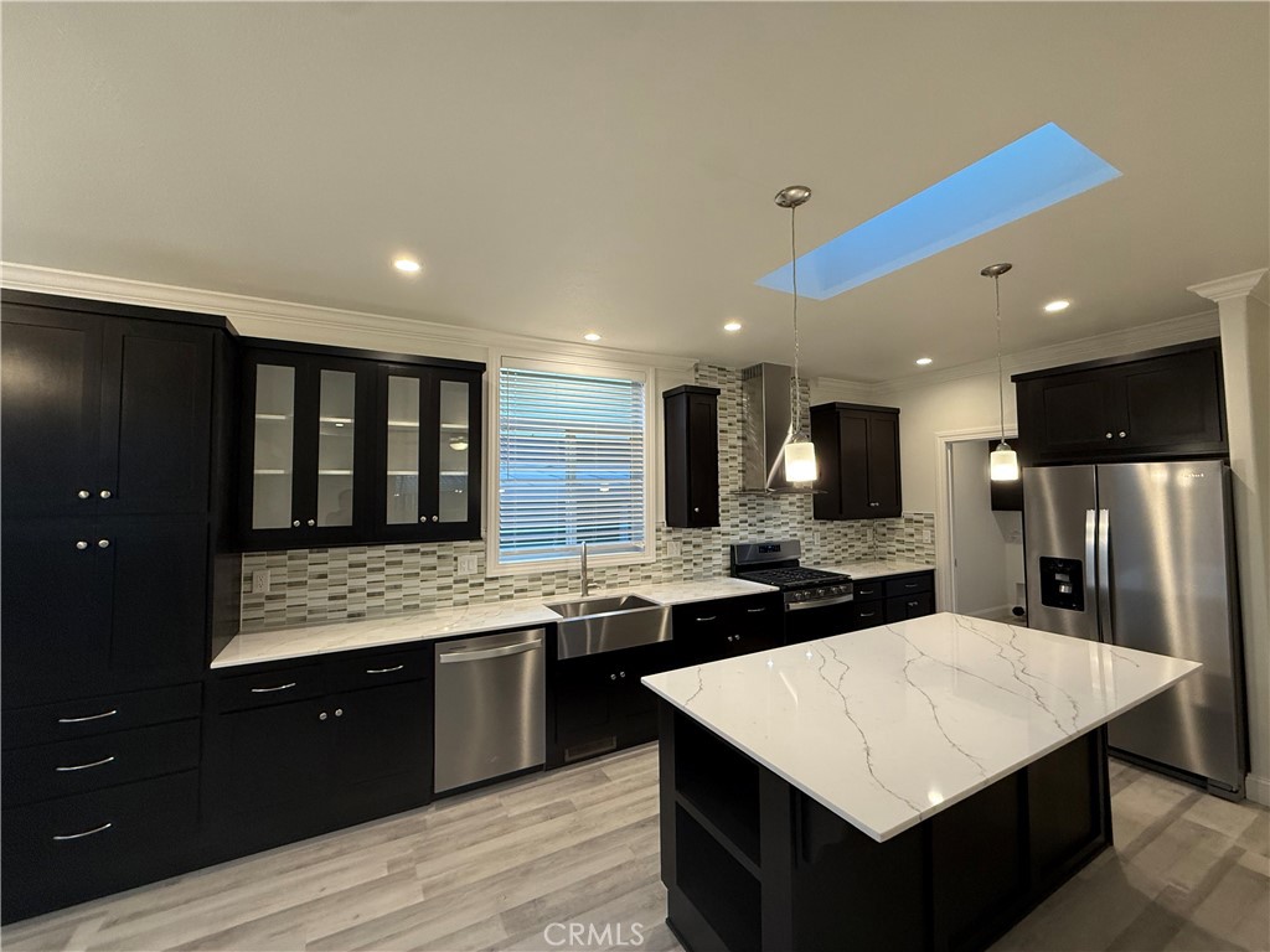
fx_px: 514
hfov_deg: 102.1
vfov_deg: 85.7
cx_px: 635
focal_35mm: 14
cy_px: 476
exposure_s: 1/120
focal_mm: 2.22
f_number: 2.2
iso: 250
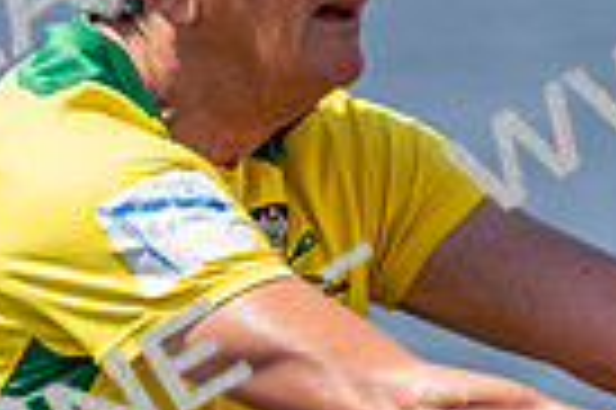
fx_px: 31618
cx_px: 117
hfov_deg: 1.1
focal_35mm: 1850
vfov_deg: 0.7
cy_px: 286
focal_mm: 437
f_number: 6.3
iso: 250
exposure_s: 1/2000
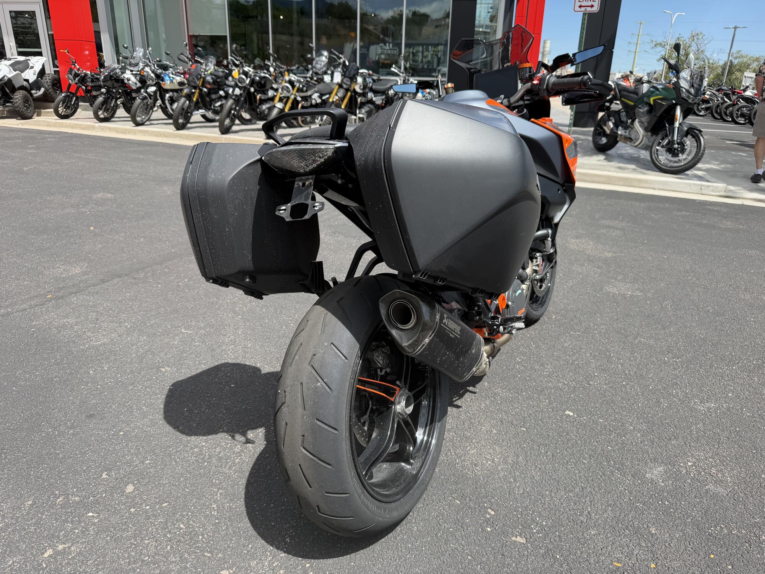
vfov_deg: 56.8
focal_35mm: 24
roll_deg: -0.4
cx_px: 382
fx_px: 530
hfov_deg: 71.6
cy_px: 287
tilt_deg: -20.9
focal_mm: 6.76
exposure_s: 1/2000
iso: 80
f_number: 1.78
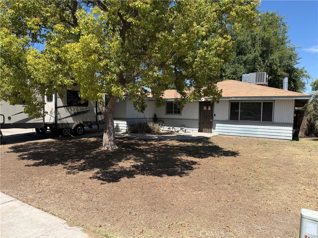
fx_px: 220
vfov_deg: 56.8
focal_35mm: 24
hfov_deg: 71.6
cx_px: 159
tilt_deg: -3.5
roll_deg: -2.3
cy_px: 119
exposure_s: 1/3584
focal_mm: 6.76
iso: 80
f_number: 1.78
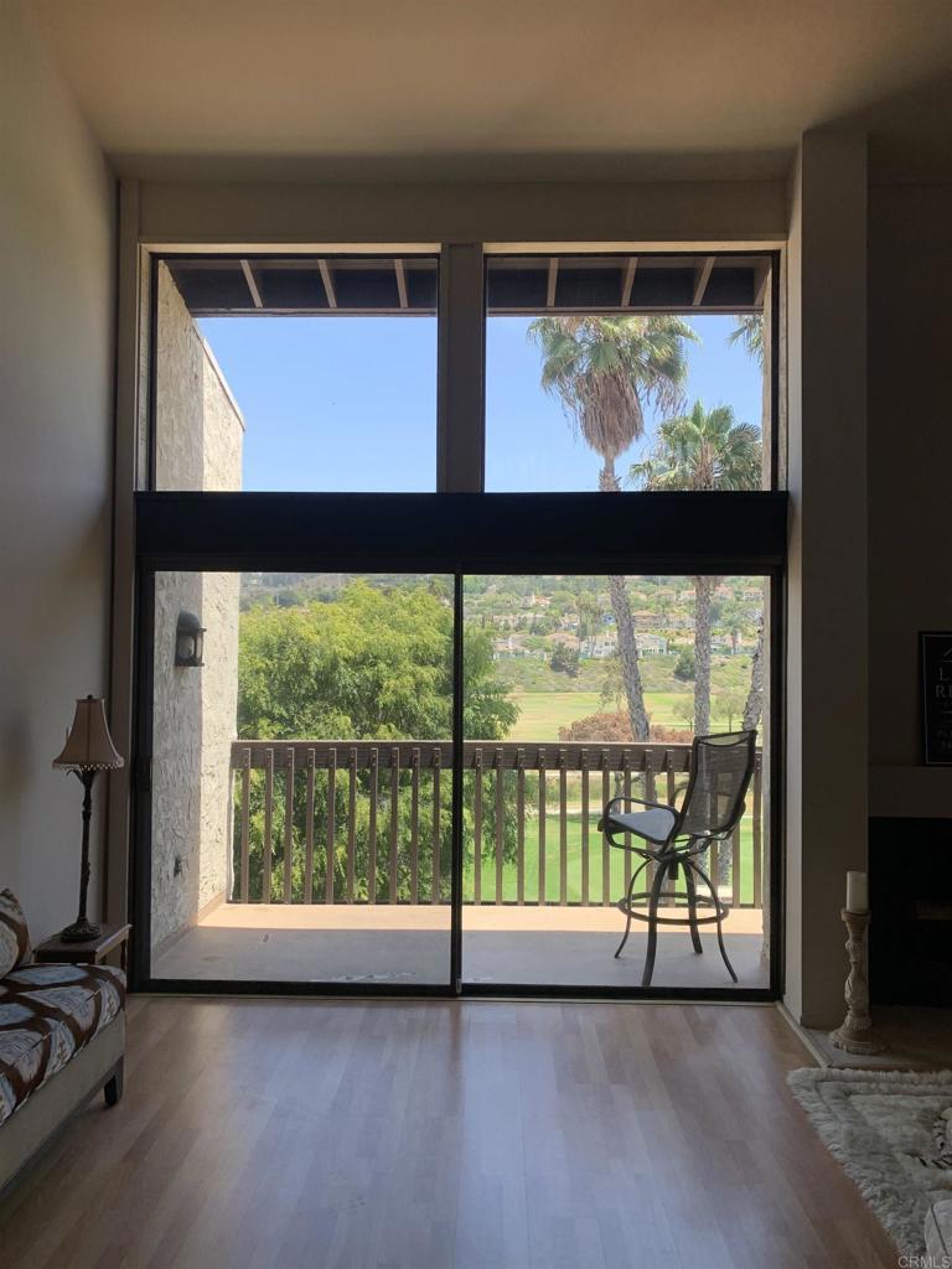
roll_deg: -1.5
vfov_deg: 67.3
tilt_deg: +2.9
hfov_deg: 53.1
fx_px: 953
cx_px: 476
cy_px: 634
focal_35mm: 26
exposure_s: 1/478
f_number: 1.8
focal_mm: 4.25
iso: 25
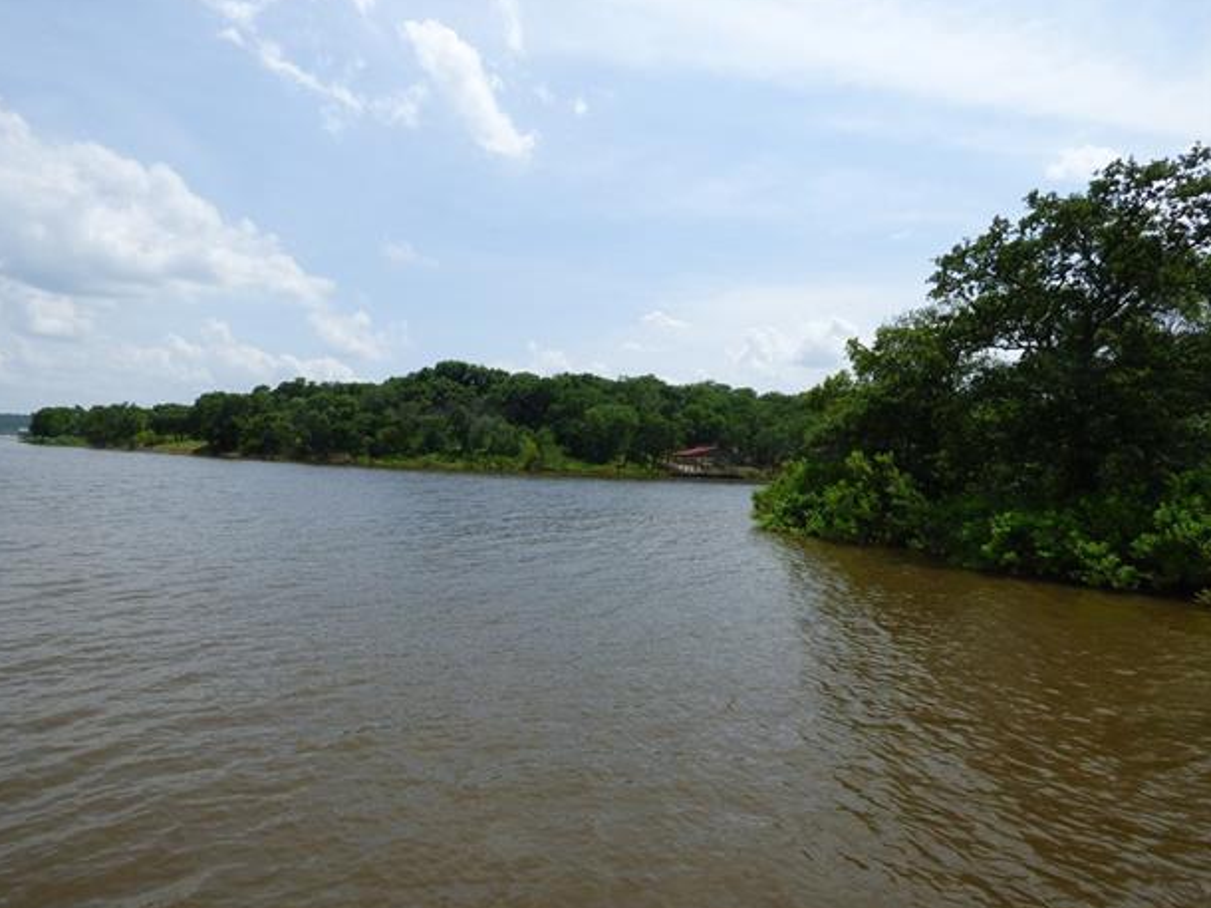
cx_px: 582
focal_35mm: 21
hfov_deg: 79.0
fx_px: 734
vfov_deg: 63.4
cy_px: 463
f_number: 3.5
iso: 100
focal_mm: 3.58
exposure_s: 1/1600
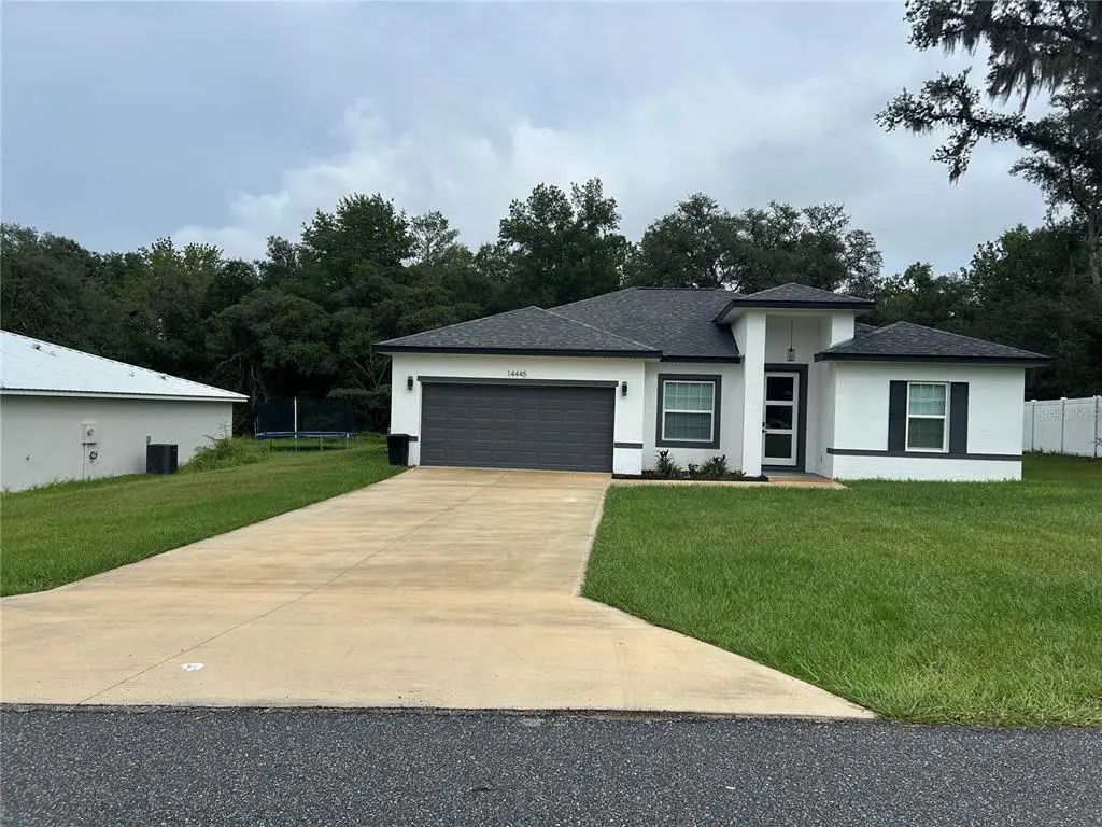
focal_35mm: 26
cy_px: 414
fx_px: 828
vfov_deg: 53.1
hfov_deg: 67.3
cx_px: 551
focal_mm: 5.7
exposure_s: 1/3831
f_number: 1.5
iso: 50
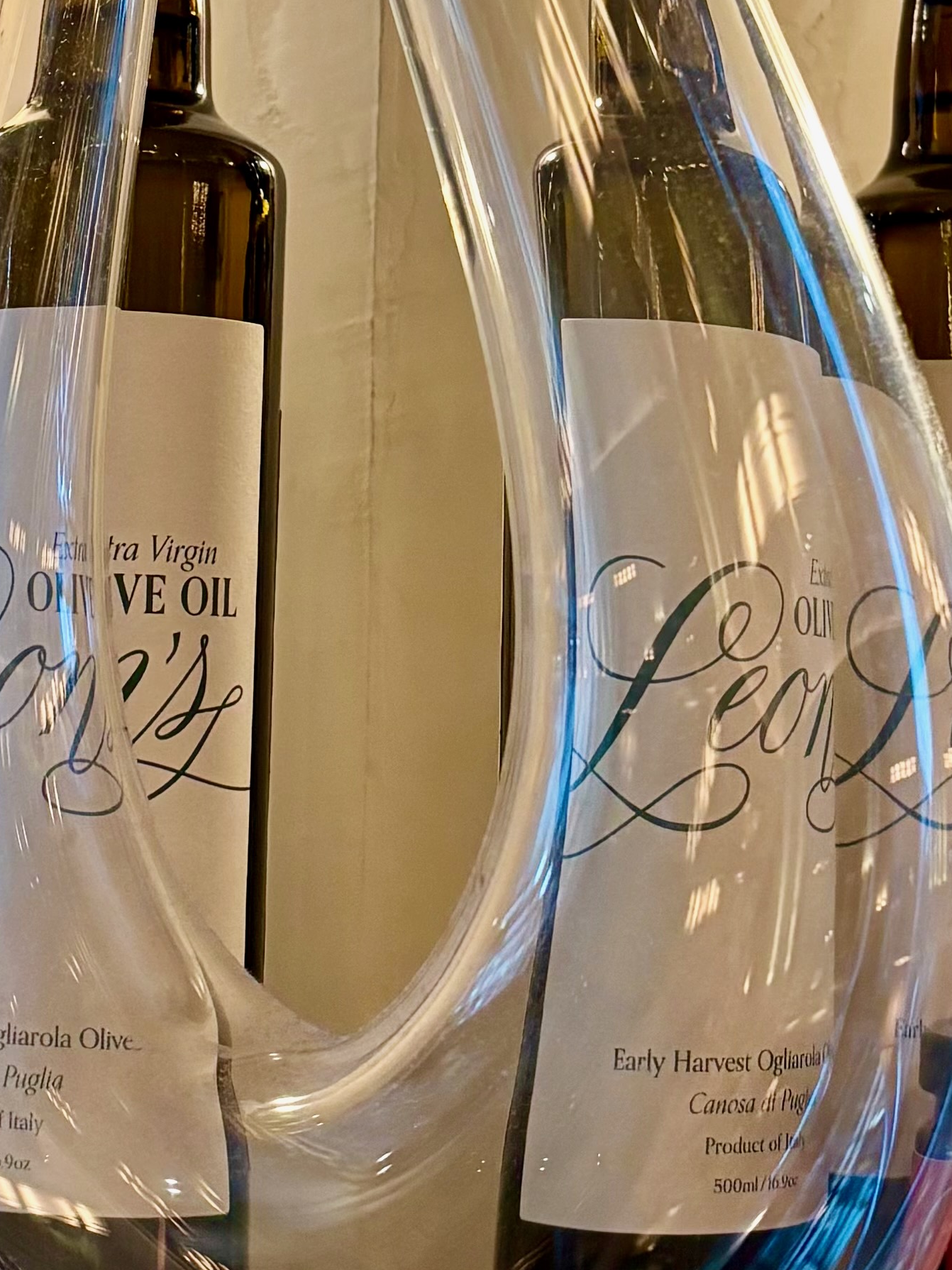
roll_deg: -1.3
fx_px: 3043
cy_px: 436
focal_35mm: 83
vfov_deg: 23.5
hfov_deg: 17.8
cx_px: 380
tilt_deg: +4.6
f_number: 1.6
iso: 200
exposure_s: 1/60
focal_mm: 5.96
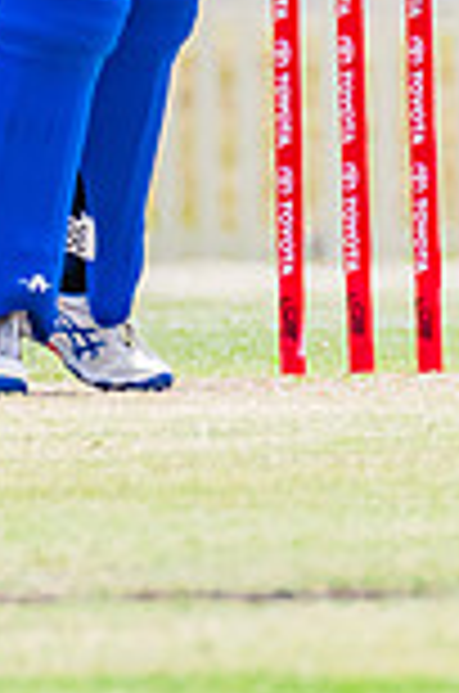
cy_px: 43
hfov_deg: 0.5
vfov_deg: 0.7
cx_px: 129
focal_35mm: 3038
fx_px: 58360
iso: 800
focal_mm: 600
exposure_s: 1/2000
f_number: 9
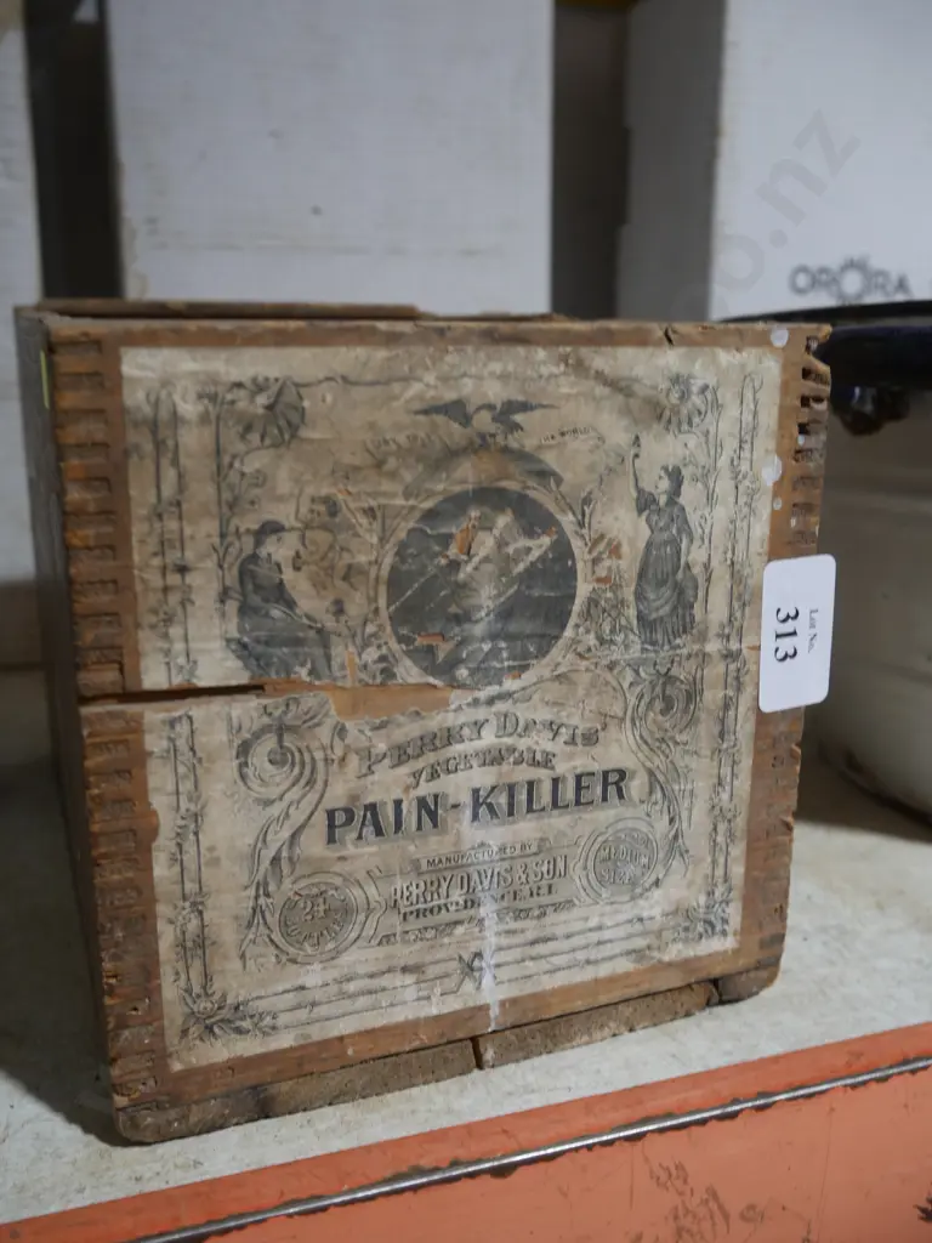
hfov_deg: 44.2
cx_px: 466
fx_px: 1149
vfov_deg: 56.8
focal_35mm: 32
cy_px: 622
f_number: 3.6
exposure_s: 1/60
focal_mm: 16
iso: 320
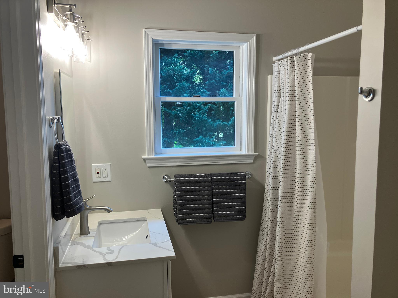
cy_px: 149
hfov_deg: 63.4
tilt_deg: -6.0
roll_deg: -0.2
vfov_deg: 49.7
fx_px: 322
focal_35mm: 28
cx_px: 199
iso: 64
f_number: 1.8
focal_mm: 3.99
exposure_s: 1/120
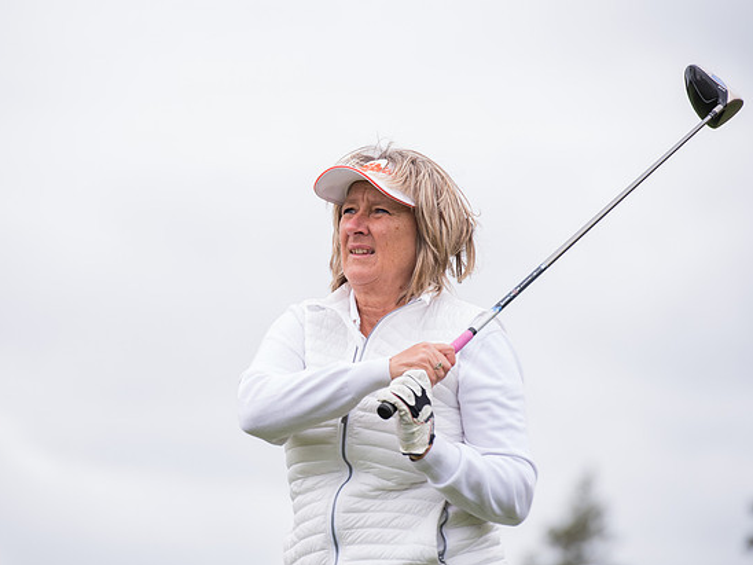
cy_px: 267
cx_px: 312
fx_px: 4981
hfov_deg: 8.6
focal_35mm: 229
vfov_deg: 6.5
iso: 640
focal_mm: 200
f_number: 4
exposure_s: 1/1600
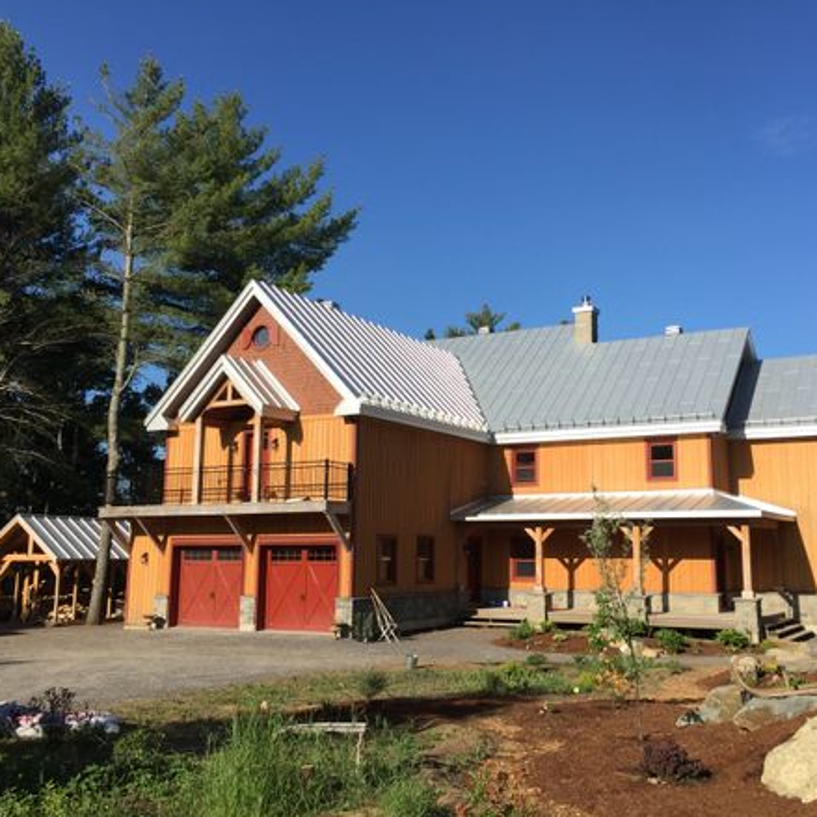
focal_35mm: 35
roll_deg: +0.3
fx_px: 935
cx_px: 488
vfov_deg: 47.2
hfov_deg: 47.0
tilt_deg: +10.5
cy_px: 404
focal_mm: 4.15
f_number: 2.2
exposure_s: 1/1980
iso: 32
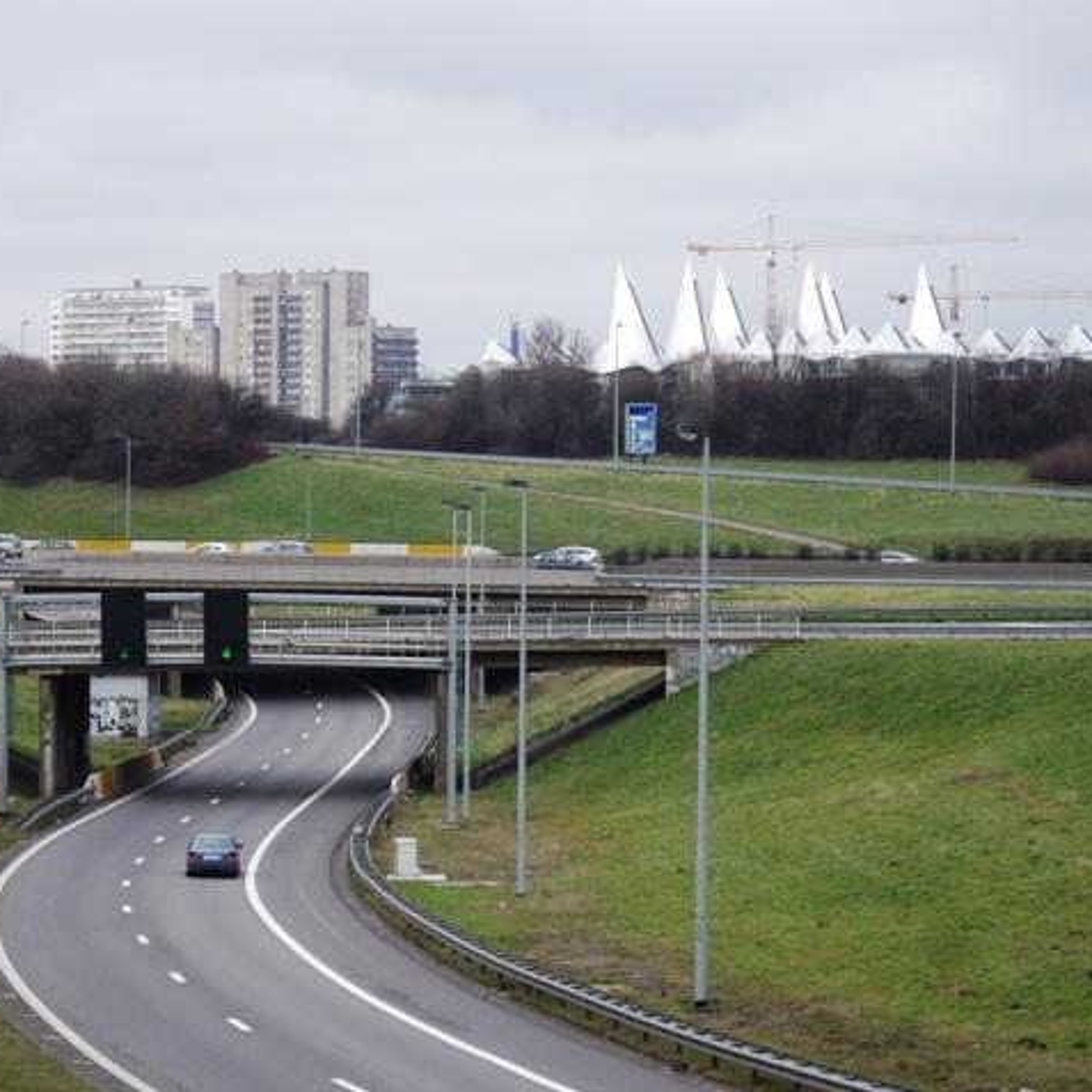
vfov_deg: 13.0
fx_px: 4783
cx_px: 478
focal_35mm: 134
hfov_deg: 13.0
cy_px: 547
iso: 200
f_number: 5.4
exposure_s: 1/160
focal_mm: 23.7
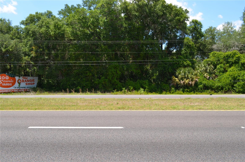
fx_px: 204
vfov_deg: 43.4
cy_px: 81
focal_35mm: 30
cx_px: 122
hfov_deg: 62.0
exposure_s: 1/200
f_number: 7.1
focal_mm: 20
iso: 100
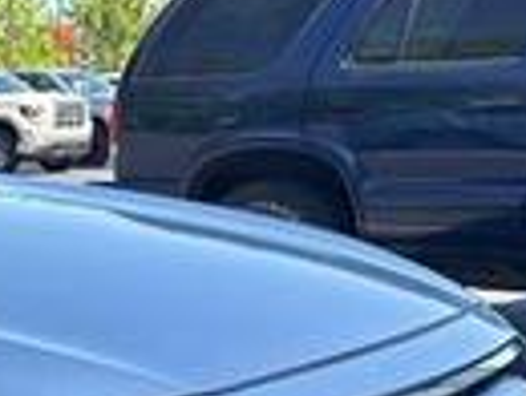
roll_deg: +1.2
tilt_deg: -18.7
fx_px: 1416
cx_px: -332
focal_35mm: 93
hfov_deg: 18.0
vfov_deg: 14.7
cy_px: 610
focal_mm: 6.76
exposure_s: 1/765
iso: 80
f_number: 1.78
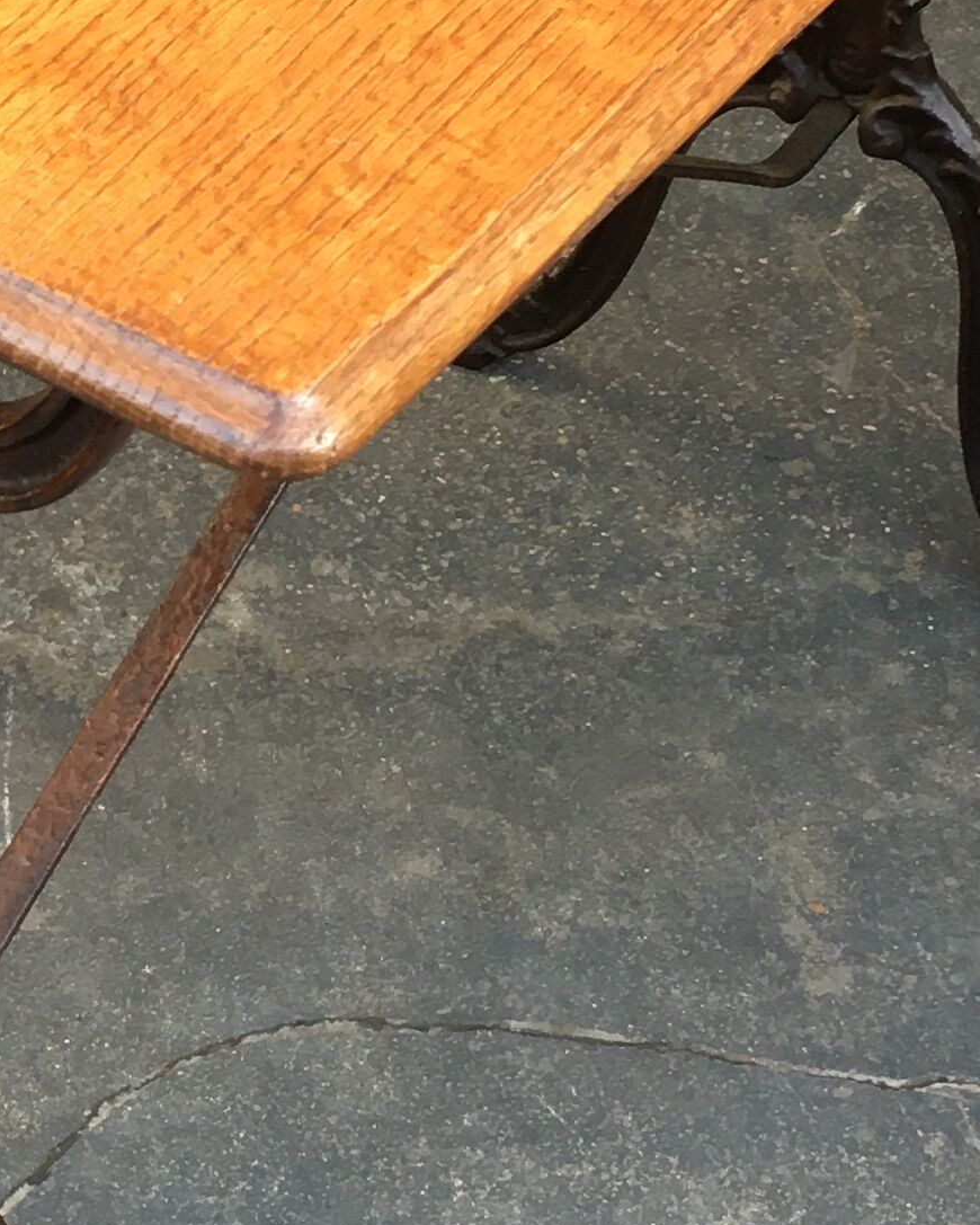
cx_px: 25
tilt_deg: -38.7
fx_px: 3806
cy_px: 518
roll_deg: -2.2
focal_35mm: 105
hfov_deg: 14.5
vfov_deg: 18.3
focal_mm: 4.15
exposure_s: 1/33
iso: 25
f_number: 2.2
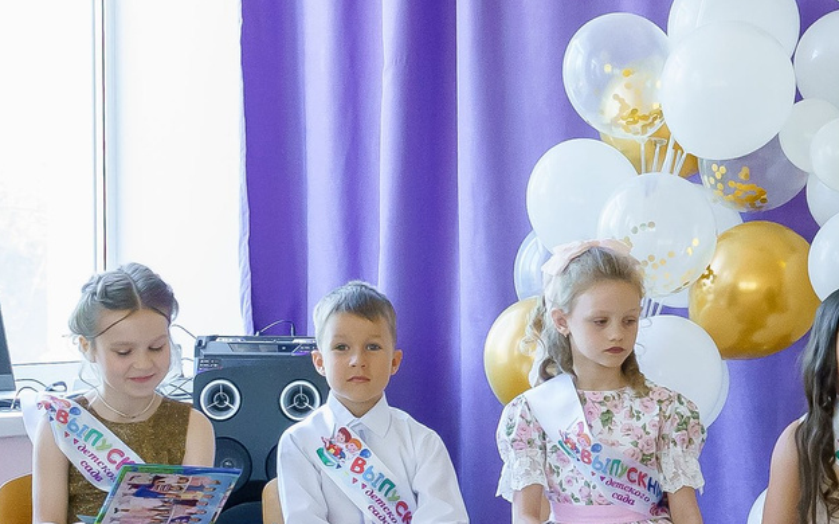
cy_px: 488
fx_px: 4023
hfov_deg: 11.6
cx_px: 1131
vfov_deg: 7.4
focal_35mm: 176
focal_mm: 41
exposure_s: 1/160
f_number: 5.6
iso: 3200
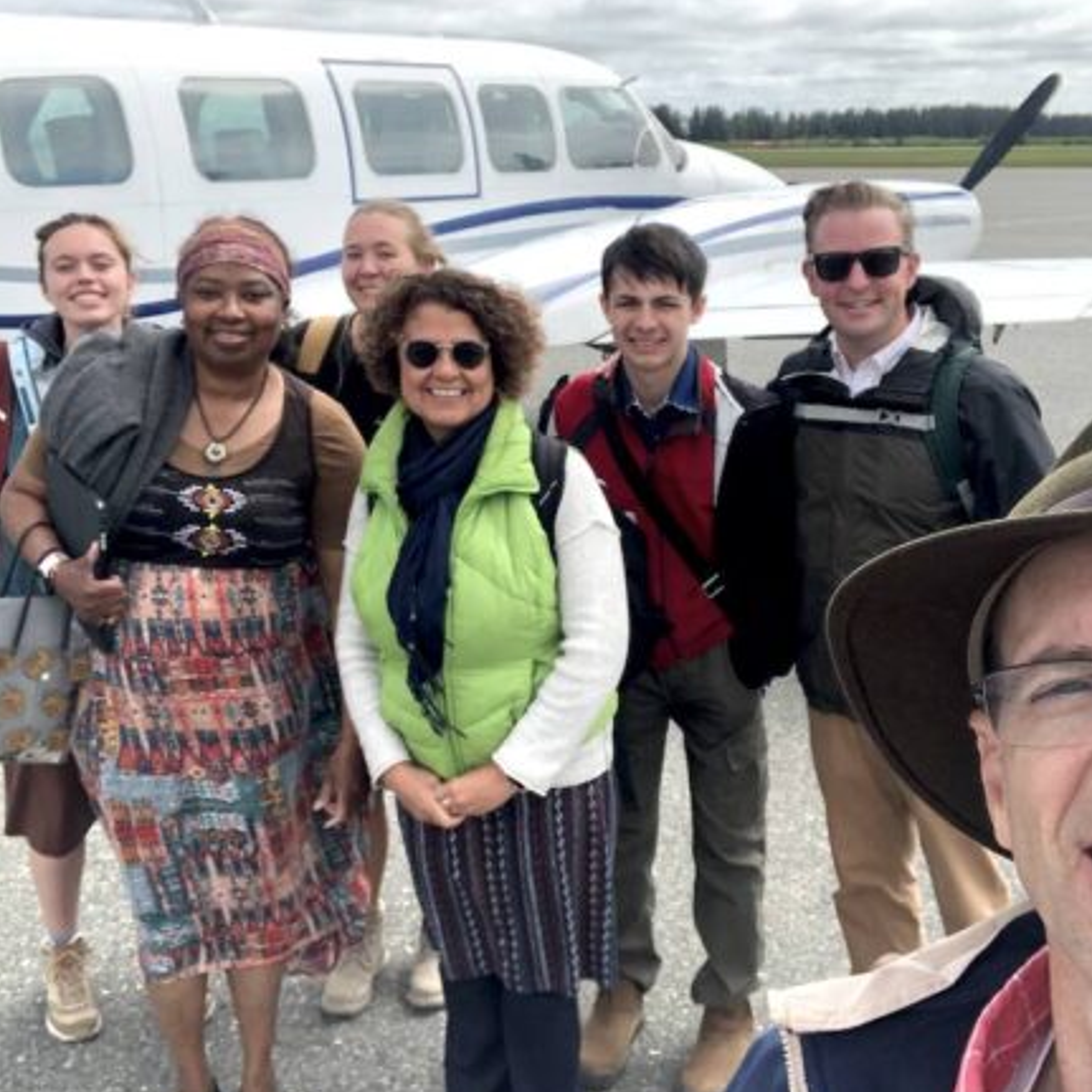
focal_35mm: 42
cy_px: 518
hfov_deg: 40.0
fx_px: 1499
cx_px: 565
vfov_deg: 40.0
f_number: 2.2
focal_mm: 2.87
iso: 20
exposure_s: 1/505
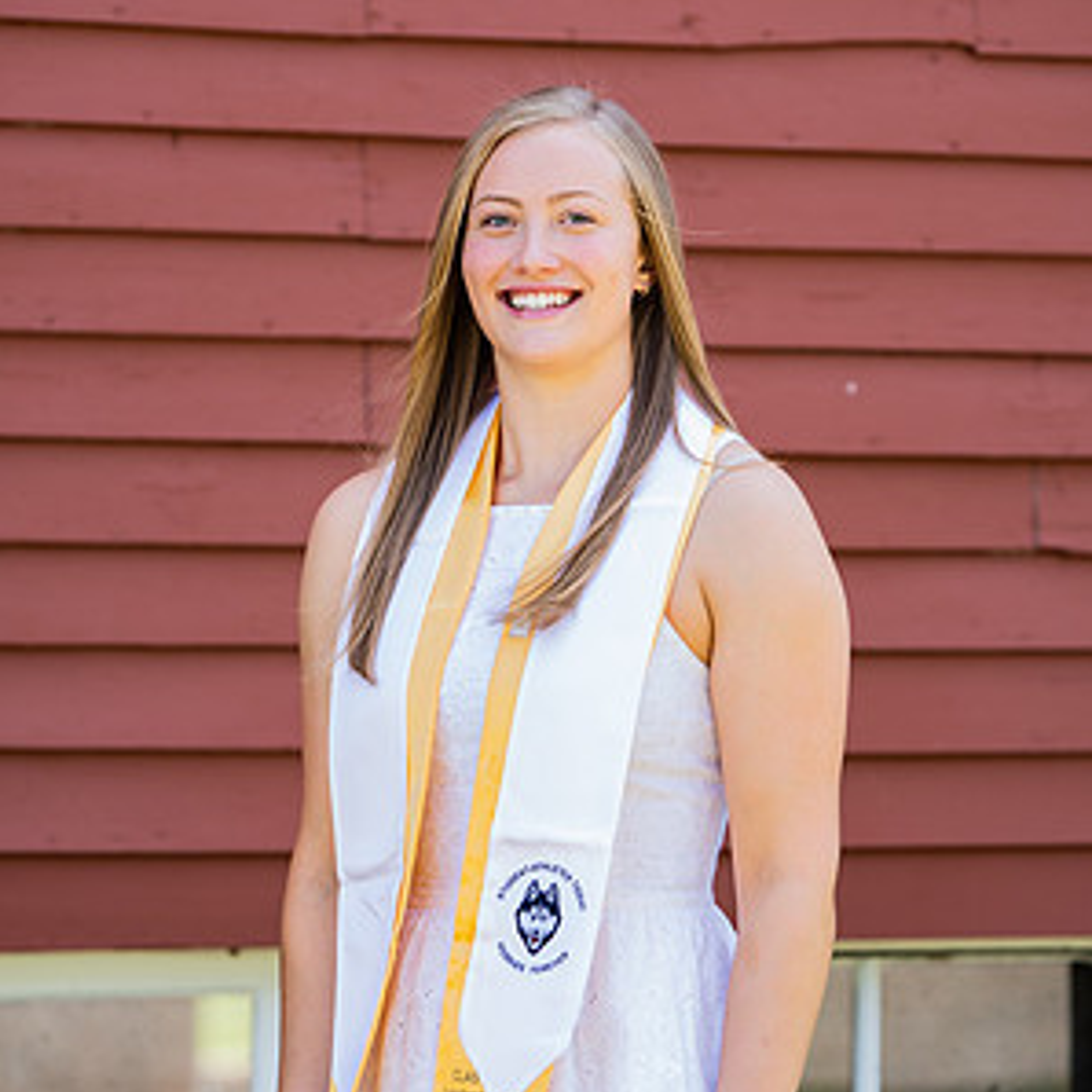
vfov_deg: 6.7
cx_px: 546
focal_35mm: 260
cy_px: 612
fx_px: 9279
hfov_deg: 6.7
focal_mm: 135
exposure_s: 1/200
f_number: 2.8
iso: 100
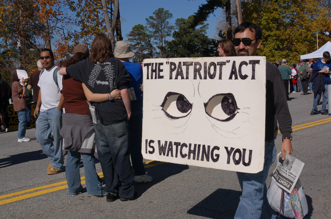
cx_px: 166
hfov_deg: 37.9
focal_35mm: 52
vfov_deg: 25.7
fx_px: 482
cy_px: 110
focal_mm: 35
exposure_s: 1/500
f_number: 11
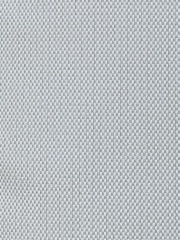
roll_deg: -1.8
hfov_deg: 4.5
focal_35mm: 328
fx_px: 2276
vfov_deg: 6.0
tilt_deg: -16.4
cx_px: 377
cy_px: 1
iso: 20
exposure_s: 1/1170
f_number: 2
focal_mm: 6
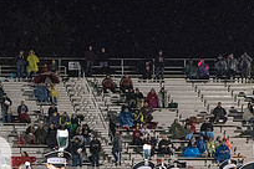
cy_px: 193
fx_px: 1404
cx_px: -82
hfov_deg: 10.1
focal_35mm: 199
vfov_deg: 6.9
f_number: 5.6
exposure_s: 1/320
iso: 5000
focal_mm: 70
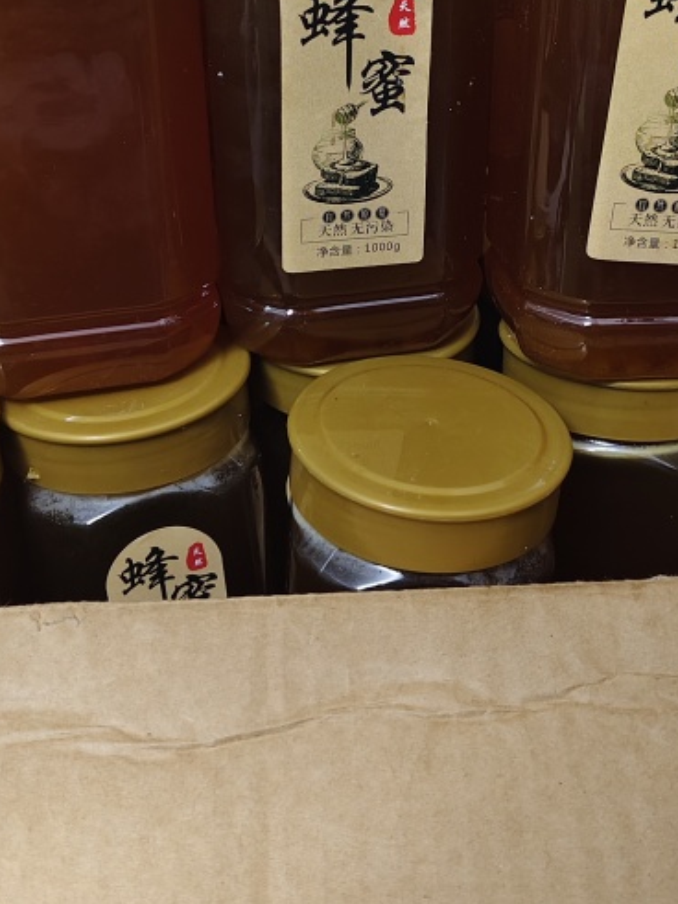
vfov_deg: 37.0
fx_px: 1306
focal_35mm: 50
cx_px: 367
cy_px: 200
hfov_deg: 29.1
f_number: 1.88
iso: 1255
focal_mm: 5.56
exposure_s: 1/50
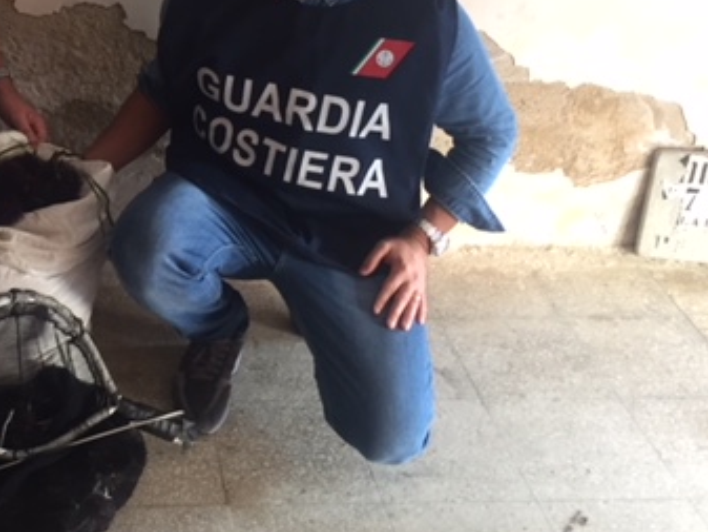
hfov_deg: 33.1
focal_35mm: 55
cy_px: 126
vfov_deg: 26.2
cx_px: 71
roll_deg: -1.3
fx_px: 1125
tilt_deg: -28.1
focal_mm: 4.15
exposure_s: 1/33
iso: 160
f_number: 2.2
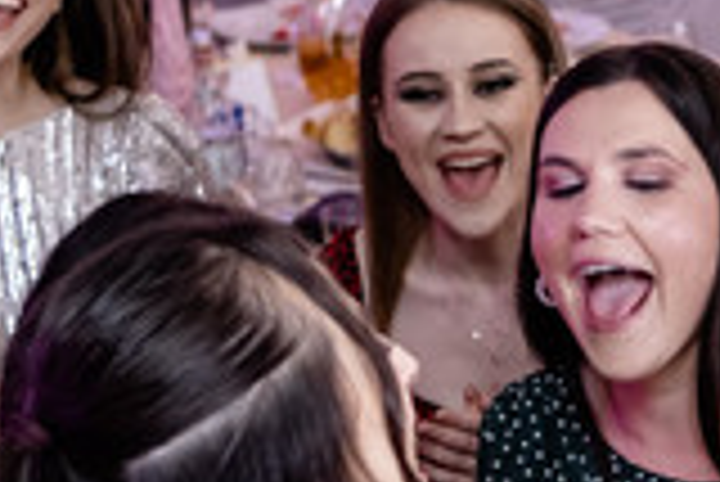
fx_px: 2802
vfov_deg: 9.8
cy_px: 300
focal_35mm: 140
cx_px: 904
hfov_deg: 14.1
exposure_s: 1/200
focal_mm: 23
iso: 1000
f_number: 2
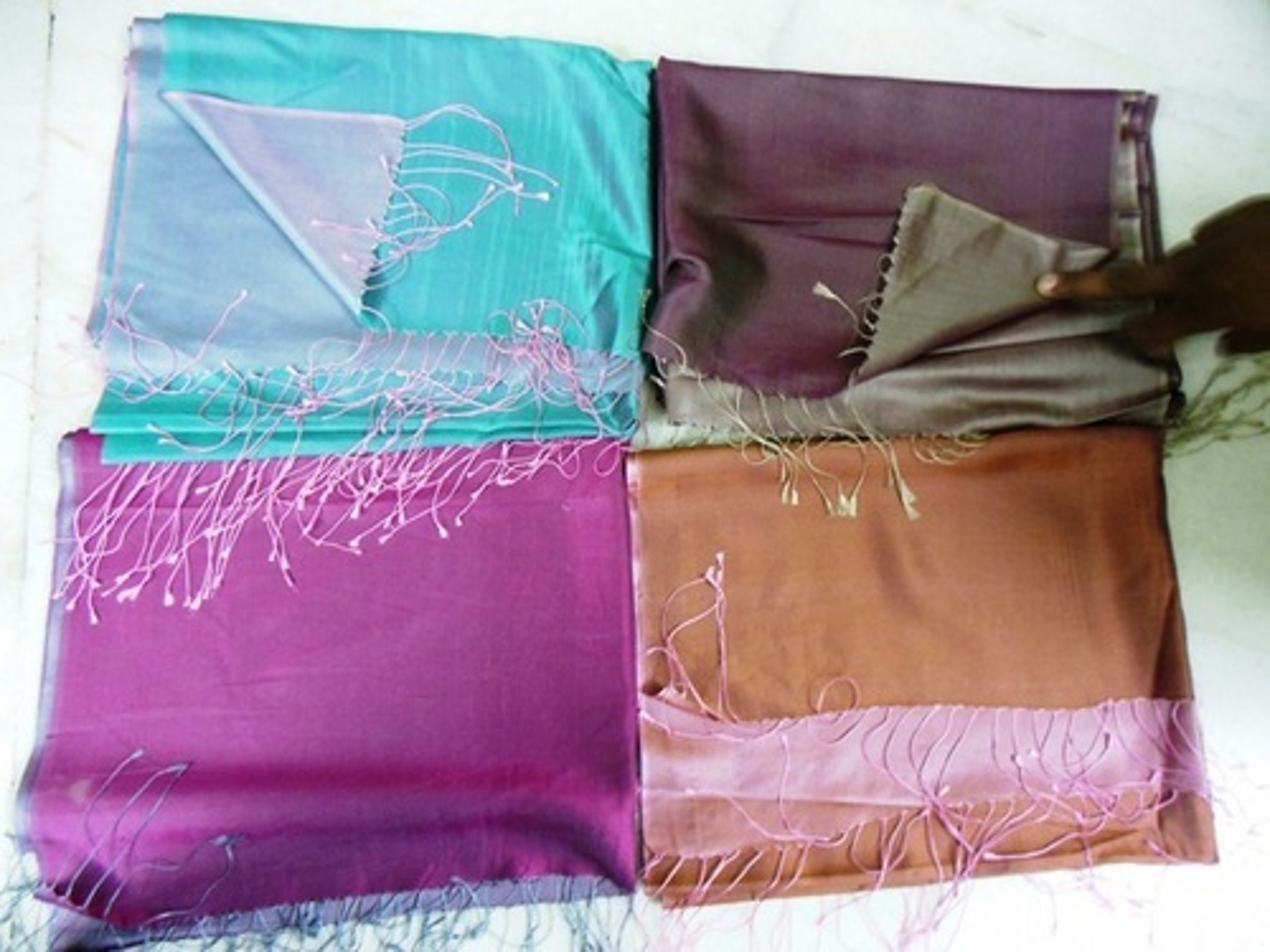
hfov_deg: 69.4
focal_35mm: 25
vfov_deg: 54.9
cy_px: 476
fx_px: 917
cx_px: 635
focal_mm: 4.5
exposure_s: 1/5
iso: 800
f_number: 3.2
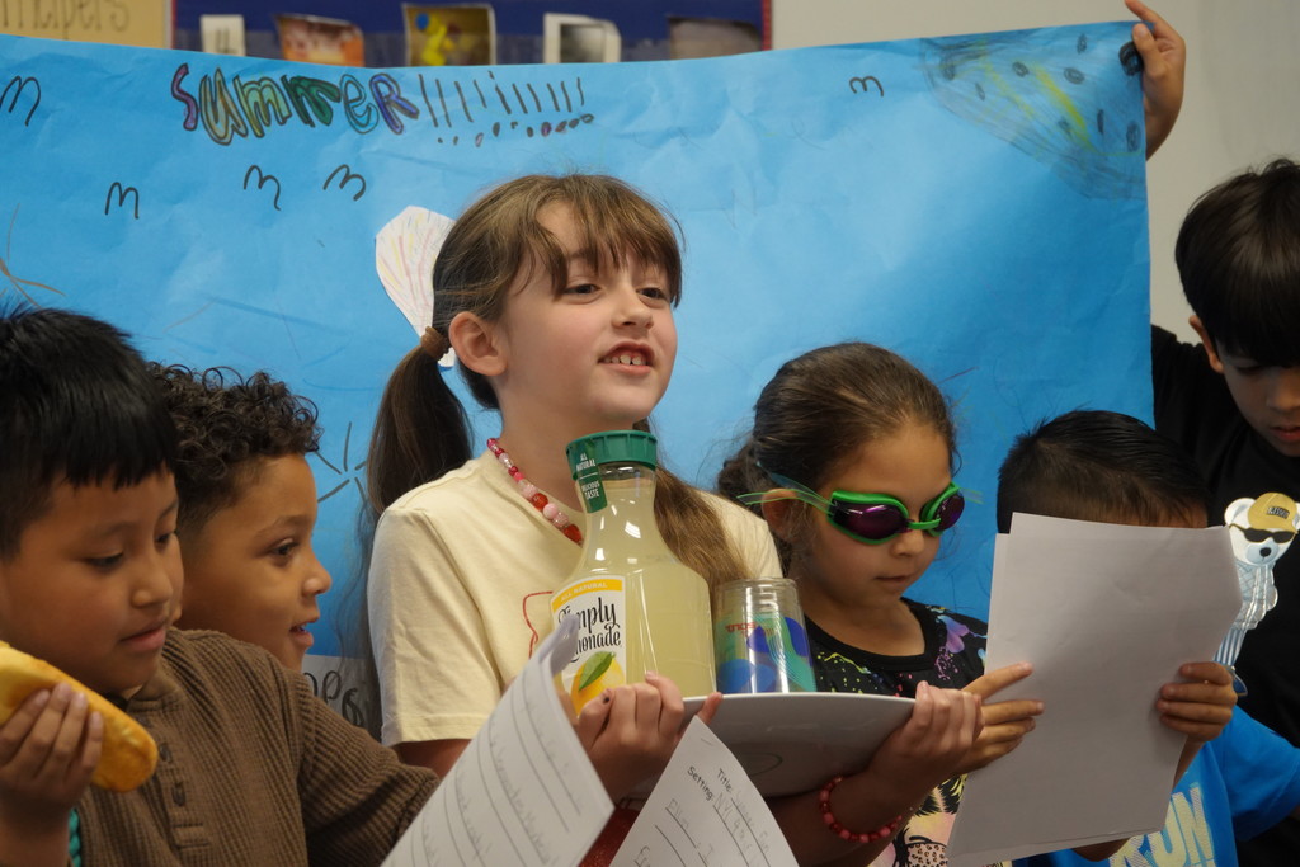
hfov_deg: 12.1
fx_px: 6139
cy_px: 434
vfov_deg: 8.1
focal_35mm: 170
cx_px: 650
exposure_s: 1/80
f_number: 4
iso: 800
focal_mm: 62.39
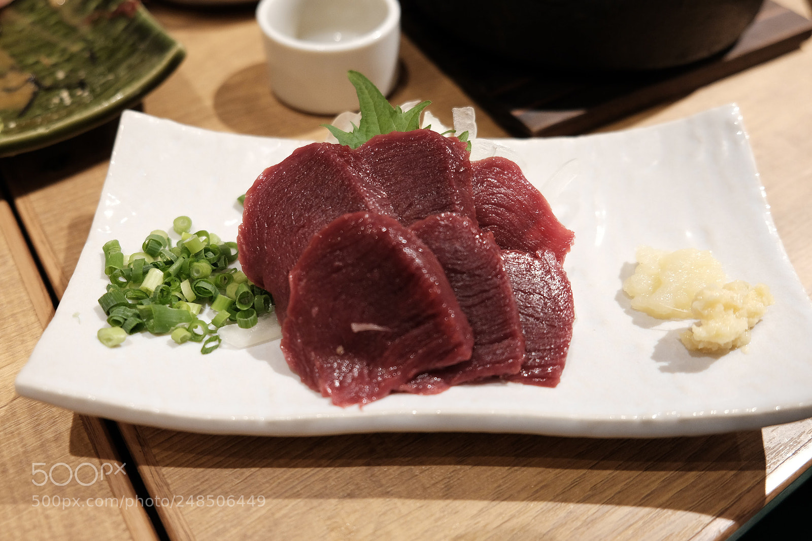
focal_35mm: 31
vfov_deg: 42.3
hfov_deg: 60.3
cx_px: 406
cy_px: 270
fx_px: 699
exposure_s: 1/125
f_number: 3.2
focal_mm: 20.5
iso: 1000
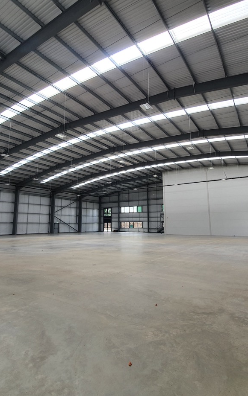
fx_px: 205
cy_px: 193
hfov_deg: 62.2
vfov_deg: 88.0
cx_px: 118
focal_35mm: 19
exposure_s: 1/100
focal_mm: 1.8
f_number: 2.2
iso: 50
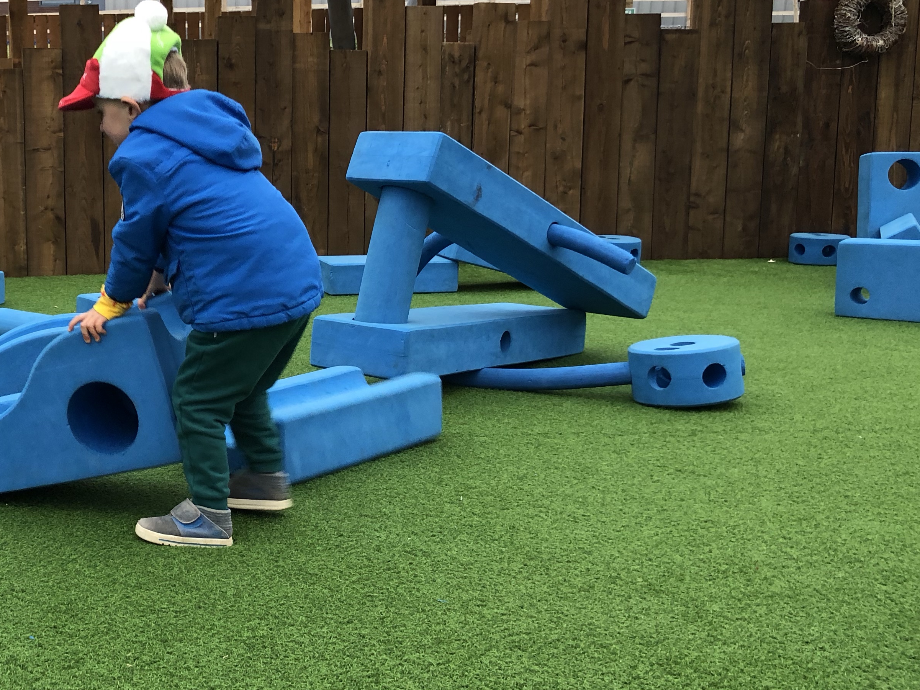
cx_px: 174
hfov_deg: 38.8
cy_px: 319
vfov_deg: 30.9
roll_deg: +0.5
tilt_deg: -8.3
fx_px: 1249
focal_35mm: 47
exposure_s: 1/60
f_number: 1.8
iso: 125
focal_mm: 3.99
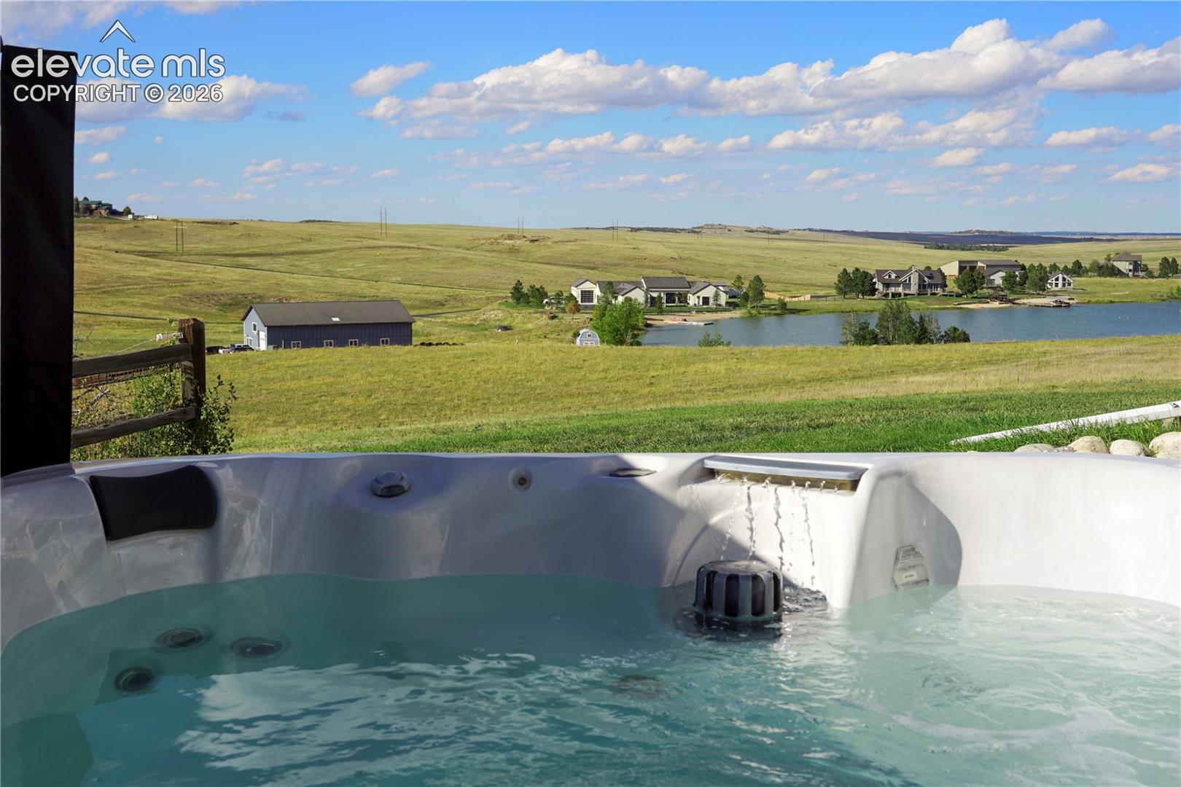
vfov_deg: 30.5
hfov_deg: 44.5
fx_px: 1443
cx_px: 590
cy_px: 394
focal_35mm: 44
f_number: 11
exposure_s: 1/500
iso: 200
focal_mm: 44
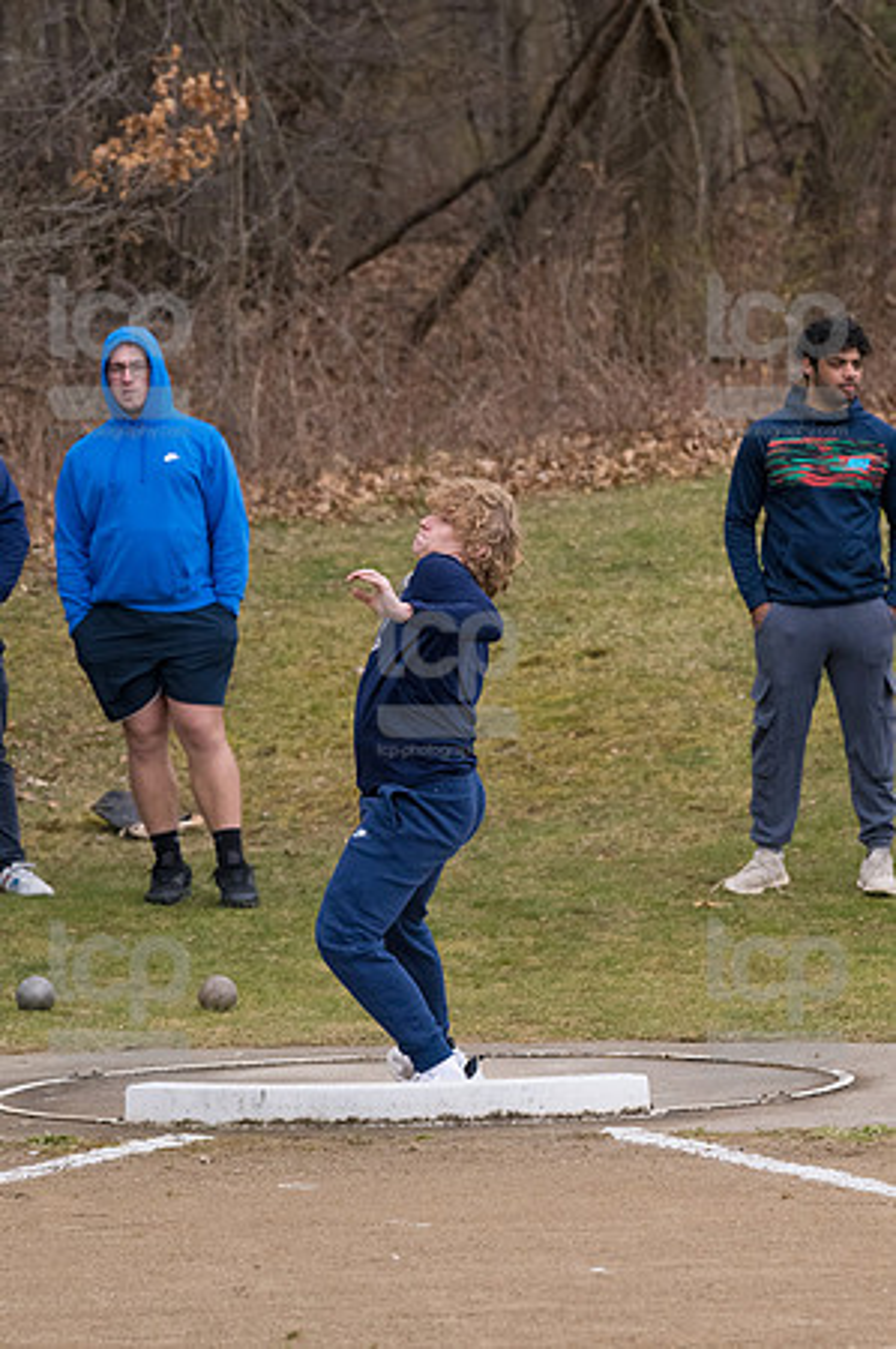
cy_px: 674
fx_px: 8681
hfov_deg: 5.9
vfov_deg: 8.9
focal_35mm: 232
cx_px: 448
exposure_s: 1/2000
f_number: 5
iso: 2000
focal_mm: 155
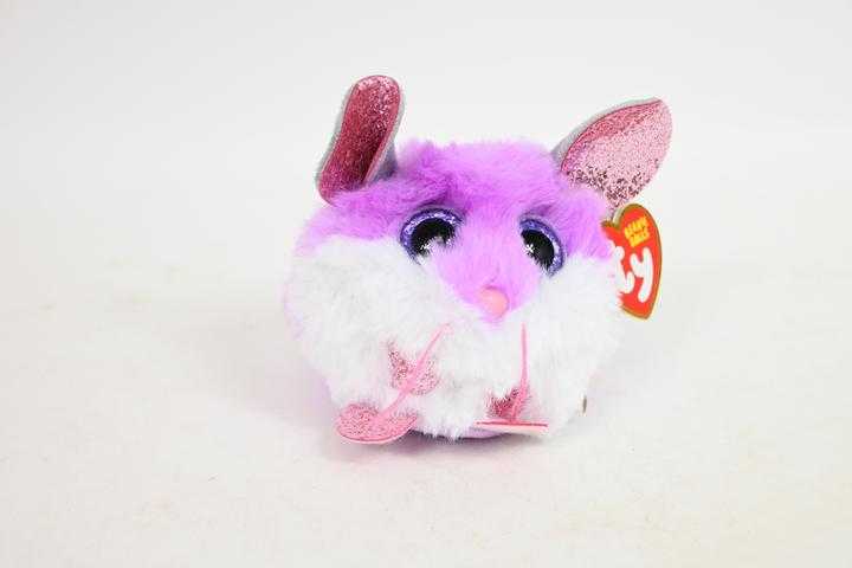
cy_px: 284
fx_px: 1207
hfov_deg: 38.9
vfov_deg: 26.5
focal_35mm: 51
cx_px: 426
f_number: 5
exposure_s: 1/125
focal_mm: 34
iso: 500
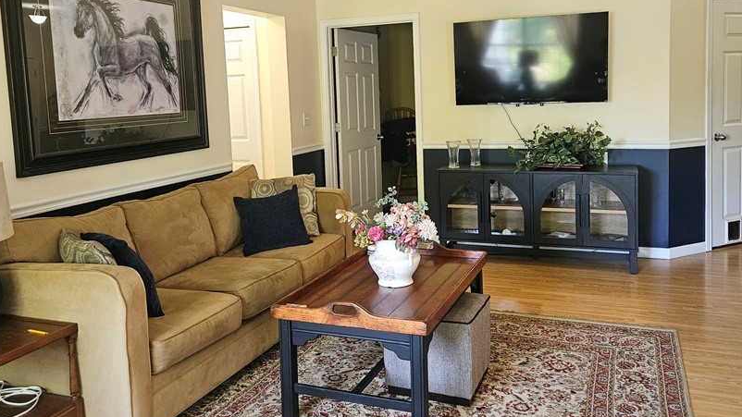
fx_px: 630
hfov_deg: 61.0
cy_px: 145
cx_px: 387
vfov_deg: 36.4
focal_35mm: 32
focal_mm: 5.4
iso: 800
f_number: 1.8
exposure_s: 1/120
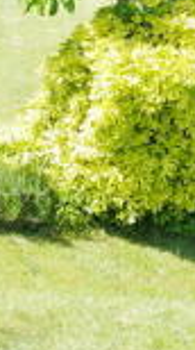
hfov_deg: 8.7
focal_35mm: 132
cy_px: -67
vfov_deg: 15.7
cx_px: -190
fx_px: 1220
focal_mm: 16
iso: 200
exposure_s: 1/160
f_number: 7.1
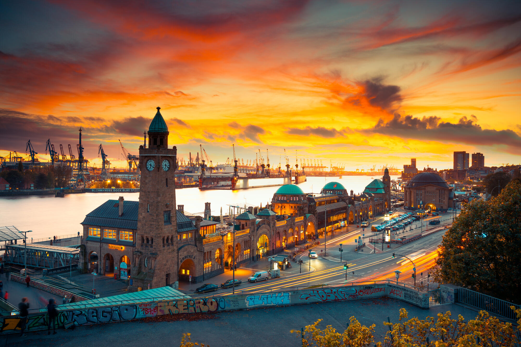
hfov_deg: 58.7
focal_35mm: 32
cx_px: 260
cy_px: 174
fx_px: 463
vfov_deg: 41.1
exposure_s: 6
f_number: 9
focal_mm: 32
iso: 100
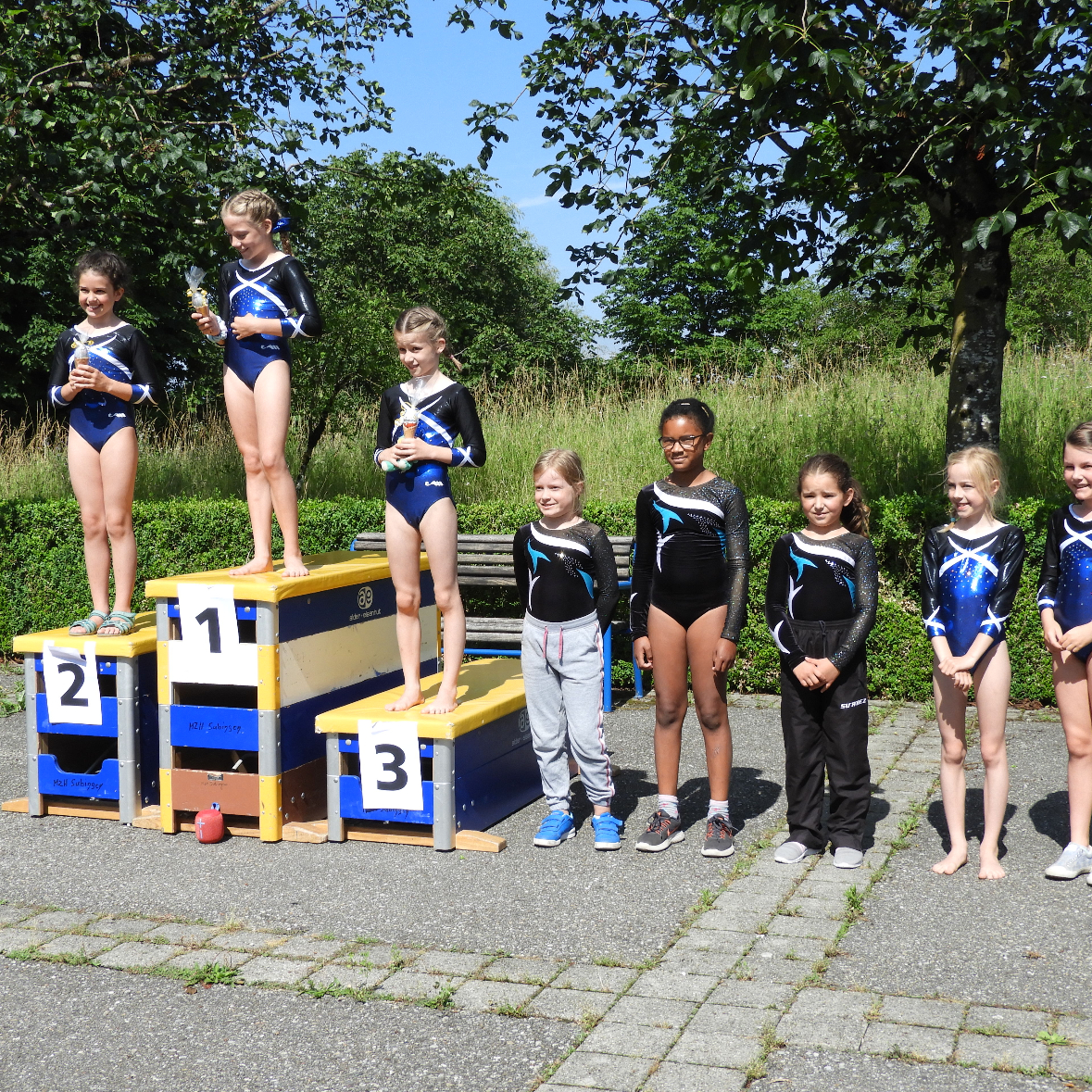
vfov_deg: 35.4
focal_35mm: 48
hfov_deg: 35.3
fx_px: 1713
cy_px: 549
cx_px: 507
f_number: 3.8
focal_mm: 7.2
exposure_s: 1/800
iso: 100
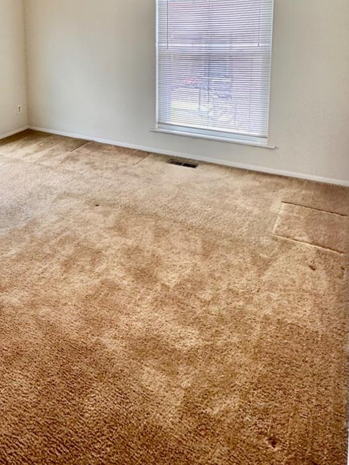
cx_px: 1
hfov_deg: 40.9
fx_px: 403
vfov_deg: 54.9
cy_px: 80
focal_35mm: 30
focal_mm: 2.22
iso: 200
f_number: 2.2
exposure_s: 1/120
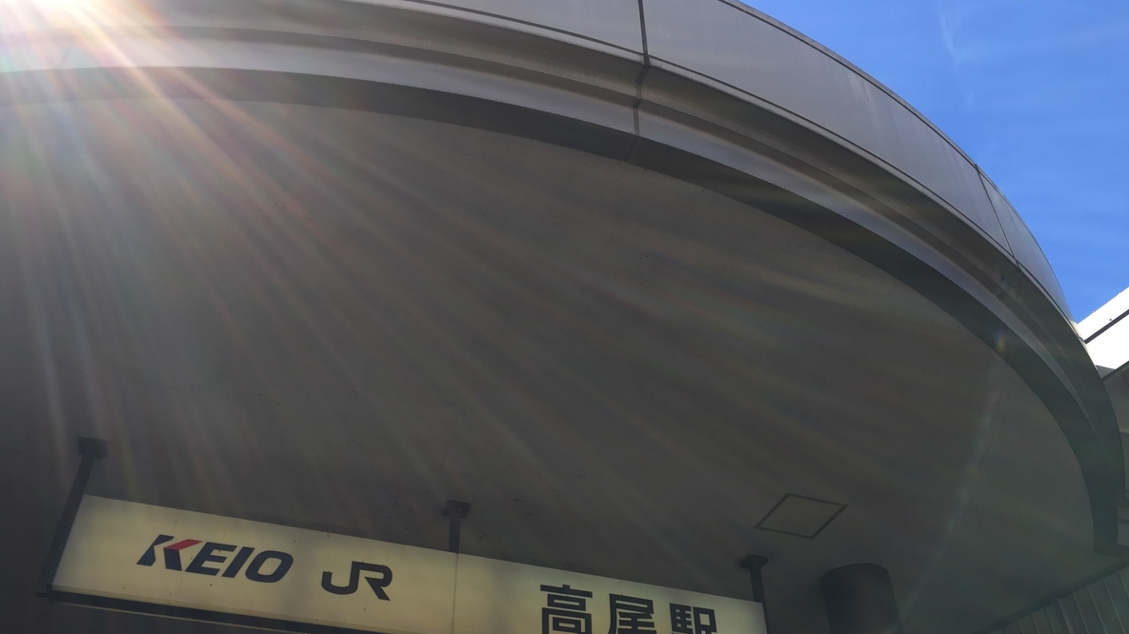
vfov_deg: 36.3
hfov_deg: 61.0
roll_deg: +1.2
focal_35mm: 32
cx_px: 569
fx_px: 958
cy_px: 413
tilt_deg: +36.9
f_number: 2.2
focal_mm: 4.15
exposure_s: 1/615
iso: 25
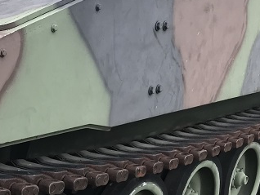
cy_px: 177
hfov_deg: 25.0
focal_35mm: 71
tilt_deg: -18.2
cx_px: -43
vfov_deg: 20.3
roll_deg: +1.1
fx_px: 534
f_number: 1.8
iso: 20
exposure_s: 1/587
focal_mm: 3.99
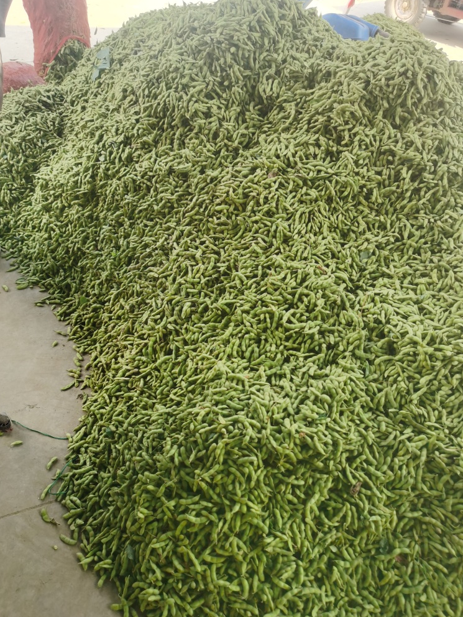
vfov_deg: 61.6
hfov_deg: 48.2
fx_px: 517
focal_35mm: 29
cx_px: 244
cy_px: 325
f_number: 1.8
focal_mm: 5.58
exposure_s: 1/900
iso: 100
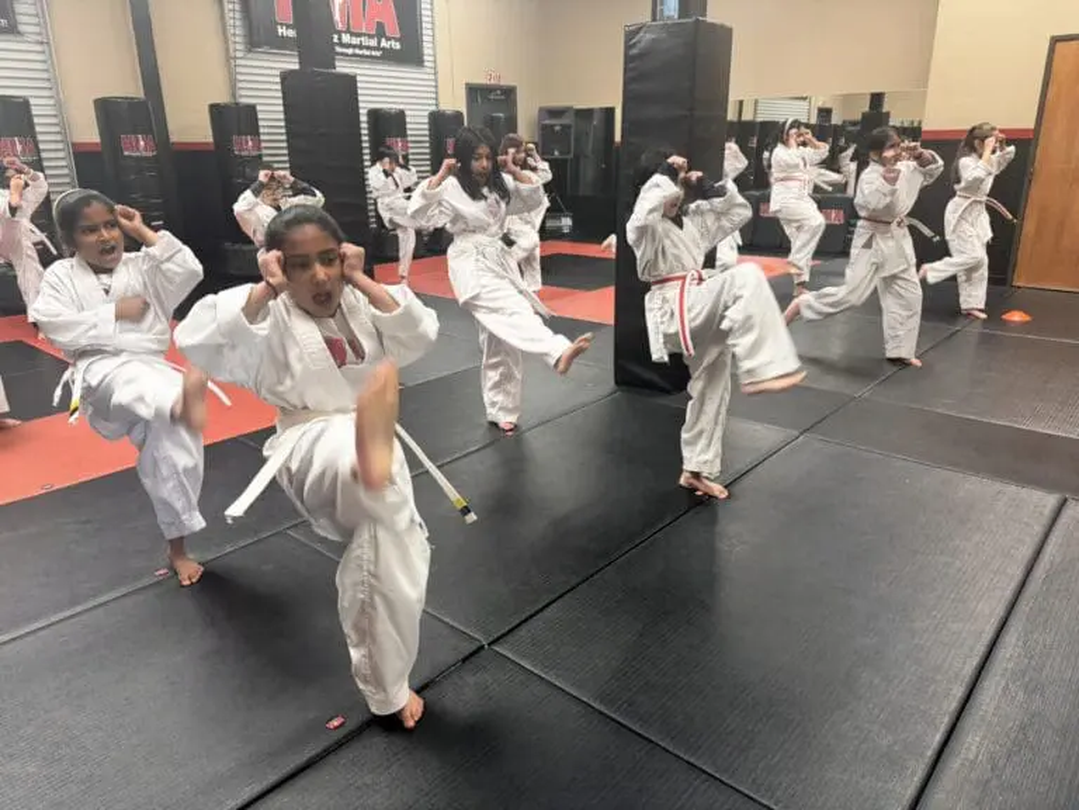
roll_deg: +0.9
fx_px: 748
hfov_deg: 71.6
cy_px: 405
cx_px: 540
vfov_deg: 56.8
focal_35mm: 24
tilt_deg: -20.9
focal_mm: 6.76
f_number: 1.78
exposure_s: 1/68
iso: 200
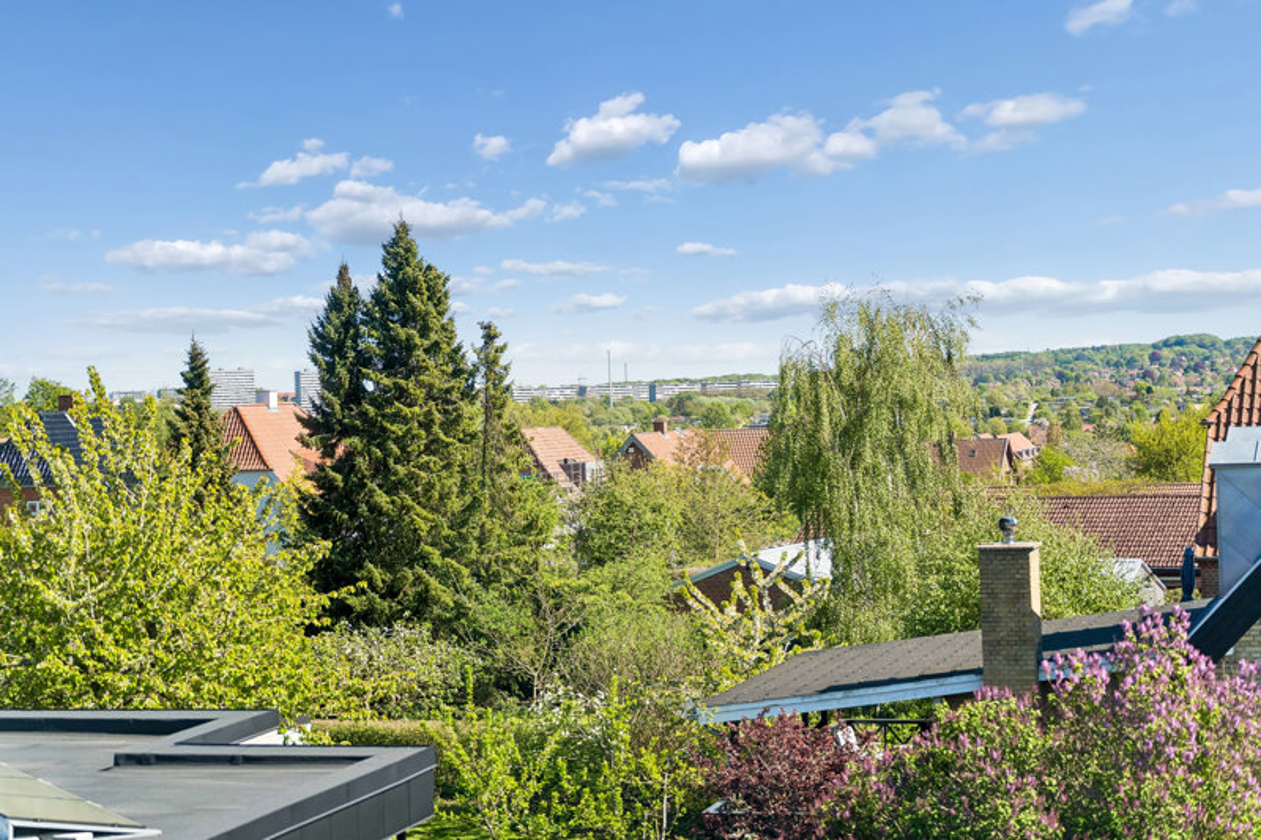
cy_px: 420
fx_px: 2311
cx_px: 630
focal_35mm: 66
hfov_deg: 30.5
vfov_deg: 20.6
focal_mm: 66
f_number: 2.5
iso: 320
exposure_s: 1/4000
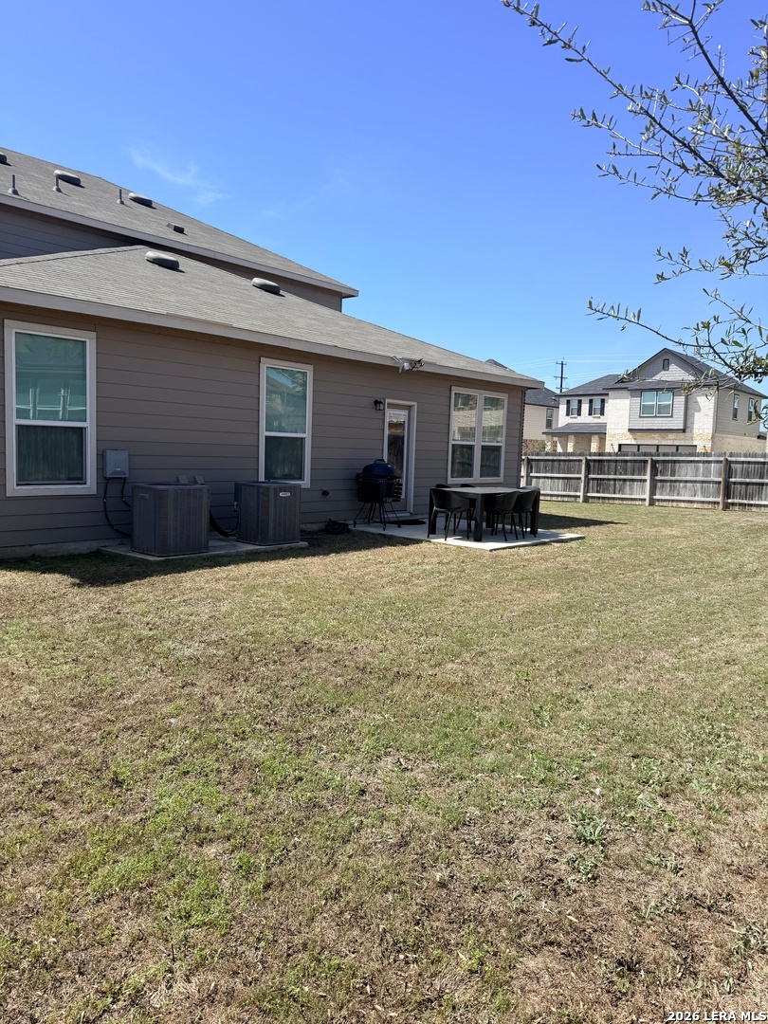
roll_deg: -1.3
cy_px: 512
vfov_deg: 71.6
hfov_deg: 56.8
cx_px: 384
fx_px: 710
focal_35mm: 24
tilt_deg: -3.7
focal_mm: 6.76
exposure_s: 1/3279
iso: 80
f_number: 1.78
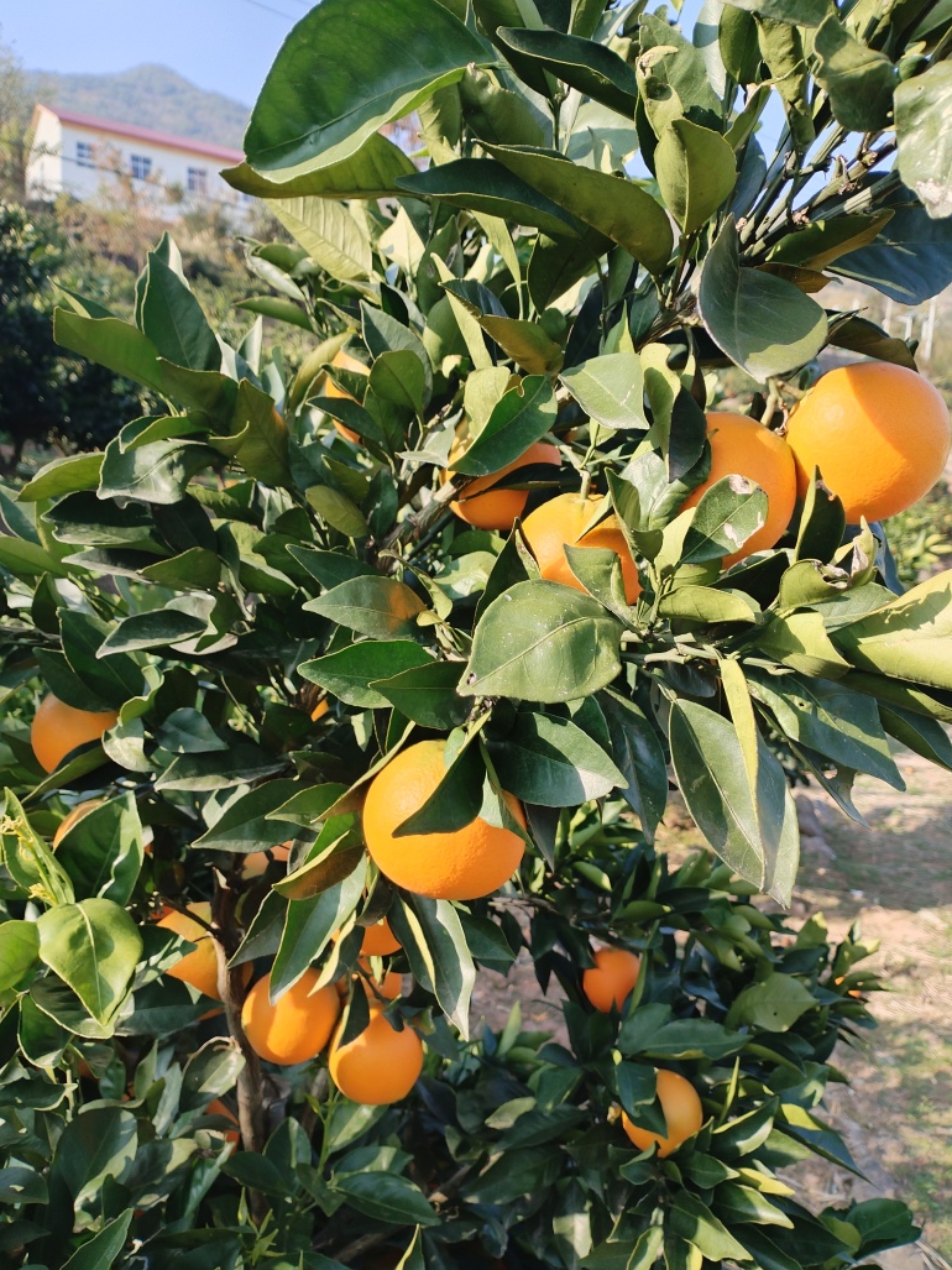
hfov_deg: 51.3
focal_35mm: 27
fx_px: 990
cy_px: 646
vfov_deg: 65.3
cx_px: 461
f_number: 1.8
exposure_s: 1/283
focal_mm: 4.25
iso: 100
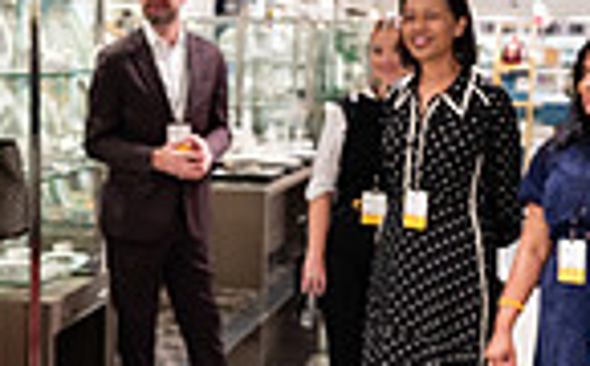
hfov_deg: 19.7
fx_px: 1653
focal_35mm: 103
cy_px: 268
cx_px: 16
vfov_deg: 12.6
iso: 800
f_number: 3.2
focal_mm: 24
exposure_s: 1/160
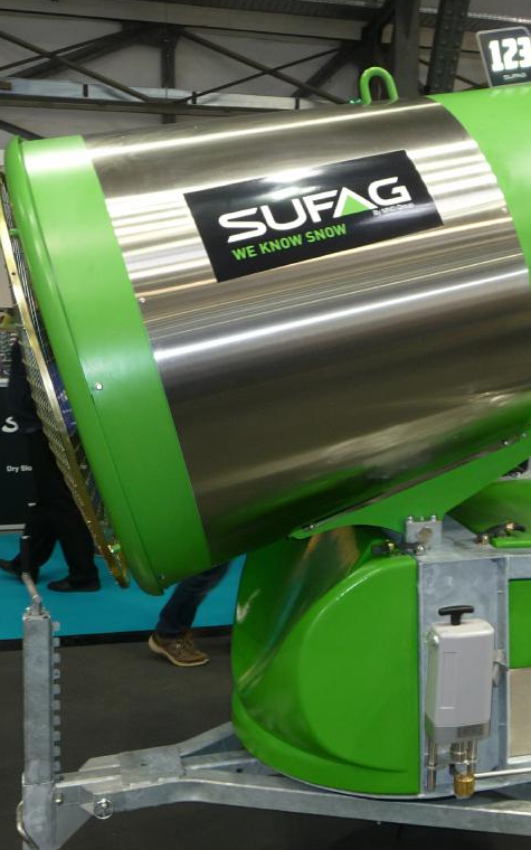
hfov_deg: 31.2
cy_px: 426
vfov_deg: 49.3
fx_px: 926
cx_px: 426
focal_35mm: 40
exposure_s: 1/30
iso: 100
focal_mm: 4.7
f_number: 3.3
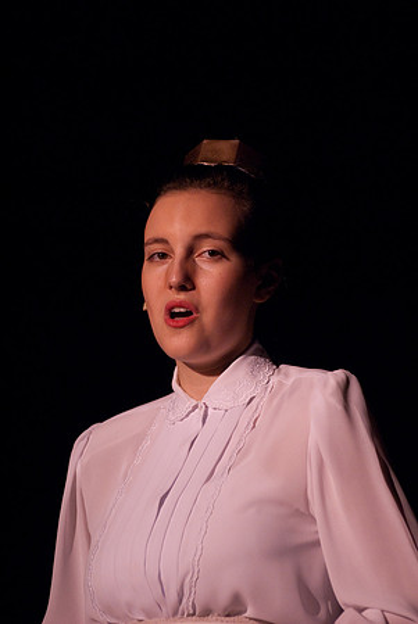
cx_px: 209
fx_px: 5213
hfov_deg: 4.6
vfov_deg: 6.9
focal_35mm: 300
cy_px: 312
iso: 1000
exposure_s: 1/50
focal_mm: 200
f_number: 2.8
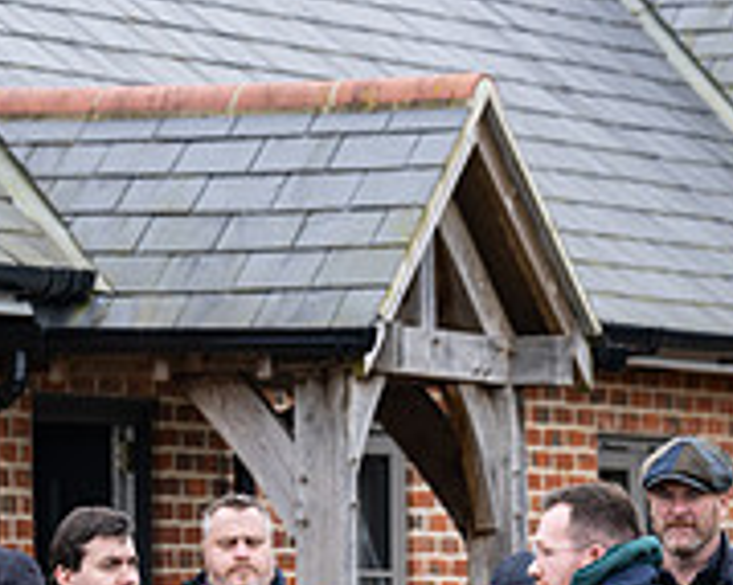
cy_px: 908
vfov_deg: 3.3
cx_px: -221
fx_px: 9995
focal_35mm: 461
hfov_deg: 4.2
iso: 200
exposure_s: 1/320
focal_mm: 130
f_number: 5
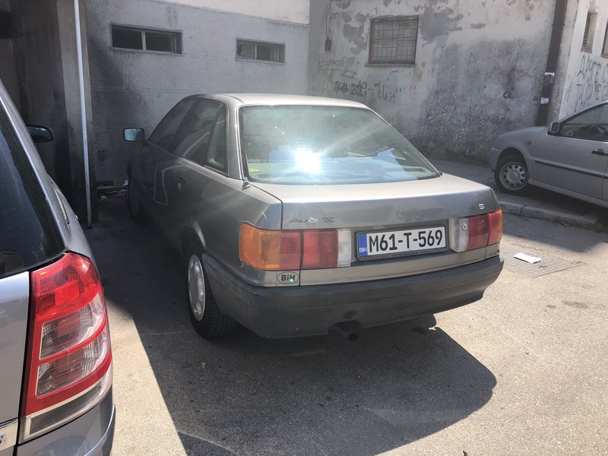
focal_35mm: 28
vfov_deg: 49.7
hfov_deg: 63.4
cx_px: 304
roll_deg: -1.5
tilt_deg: -17.2
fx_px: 492
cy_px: 228
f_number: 1.8
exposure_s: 1/1056
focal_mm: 3.99
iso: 20
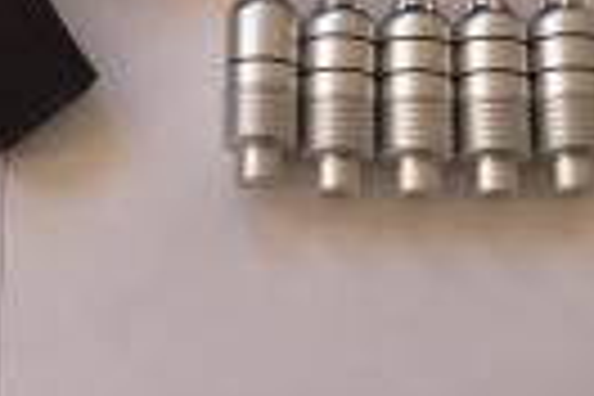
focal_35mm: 132
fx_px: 2178
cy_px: -65
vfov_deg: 10.2
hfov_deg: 15.2
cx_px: -14
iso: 400
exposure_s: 1/100
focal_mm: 26
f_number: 5
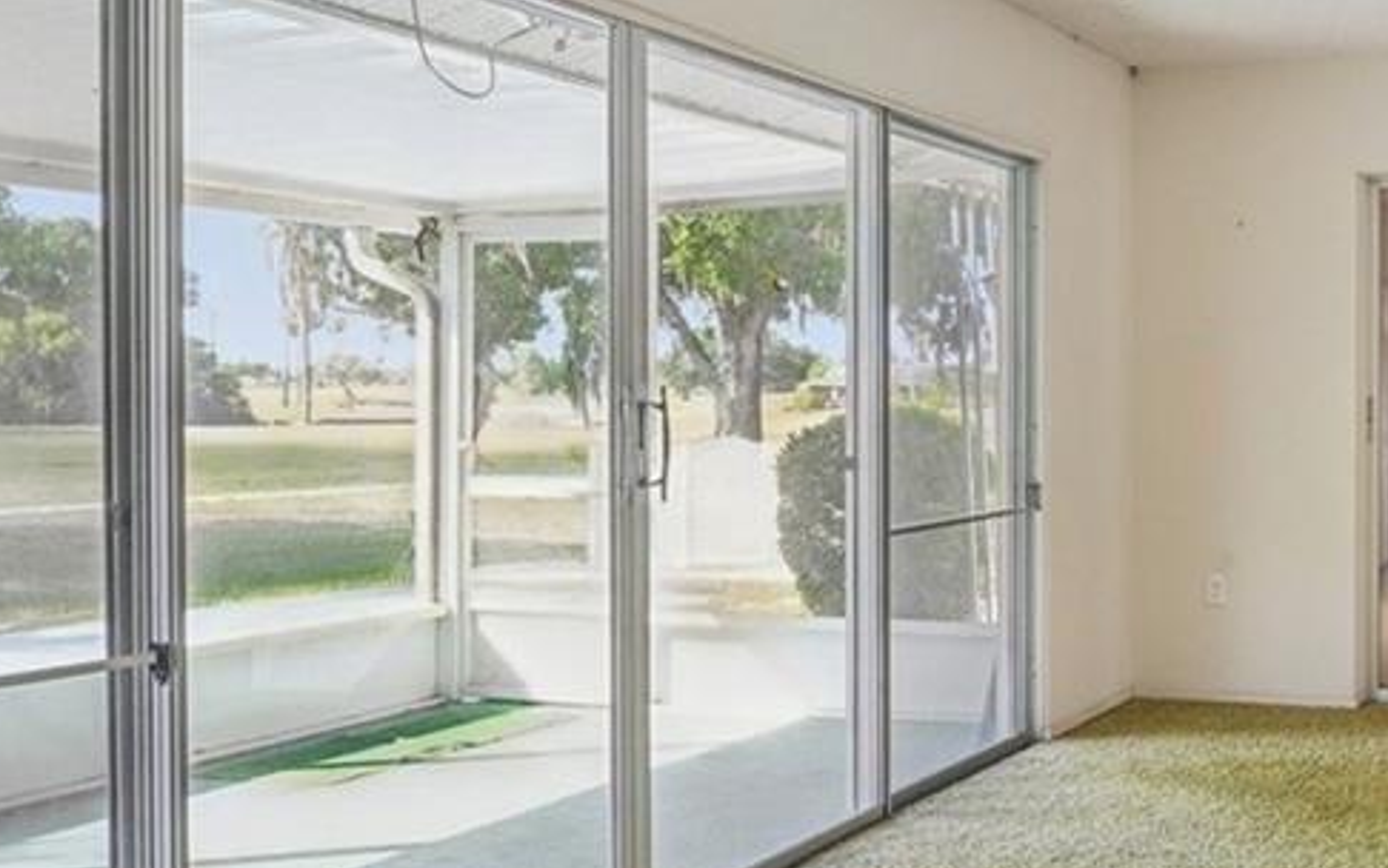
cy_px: 377
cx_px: 1234
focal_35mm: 47
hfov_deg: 39.7
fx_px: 1778
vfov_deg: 27.4
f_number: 8
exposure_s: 1/50
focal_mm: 14
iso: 400
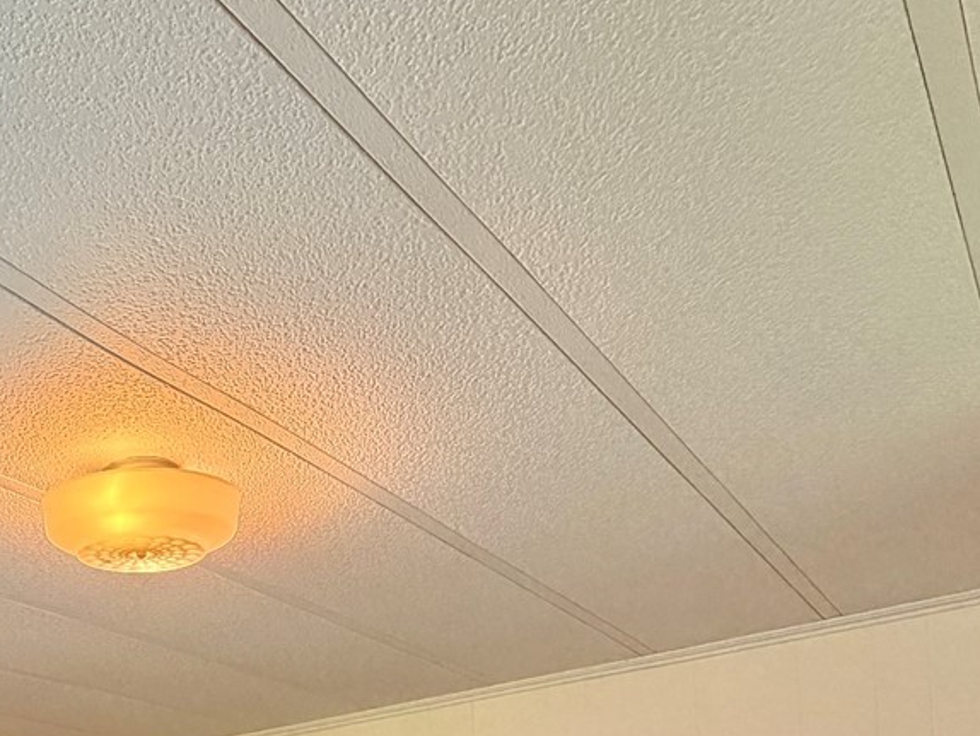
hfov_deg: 43.6
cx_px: 94
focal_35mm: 39
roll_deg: +0.6
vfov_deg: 30.7
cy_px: 903
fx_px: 1105
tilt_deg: +3.6
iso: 320
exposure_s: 1/120
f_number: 2.2
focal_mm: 2.22
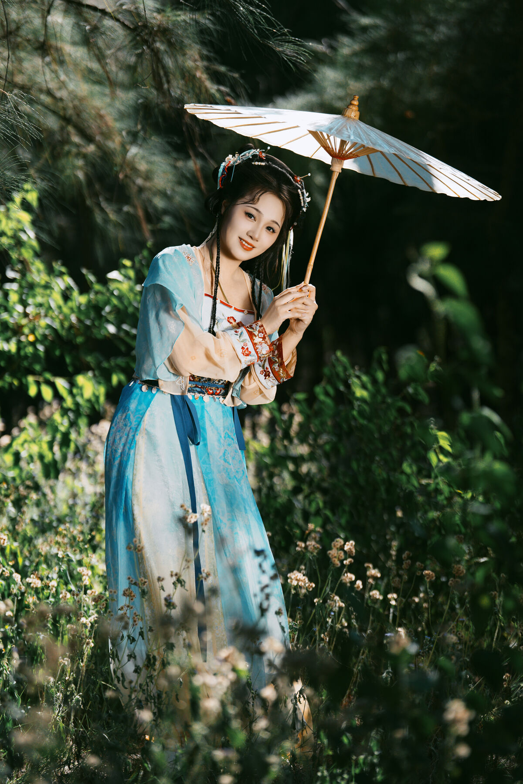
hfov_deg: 11.2
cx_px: 262
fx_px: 2658
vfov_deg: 16.8
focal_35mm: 122
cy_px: 392
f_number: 2.8
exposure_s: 1/2000
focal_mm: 122
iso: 400
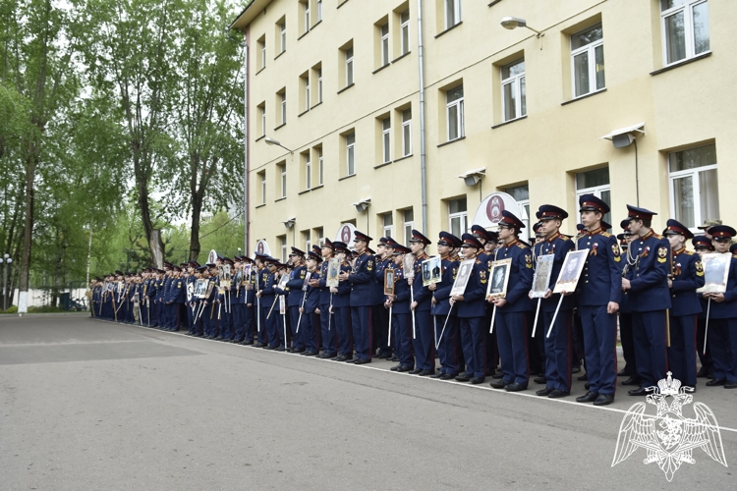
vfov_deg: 40.0
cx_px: 368
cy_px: 246
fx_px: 676
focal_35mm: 33
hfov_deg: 57.2
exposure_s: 1/400
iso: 640
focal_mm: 22
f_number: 4.5
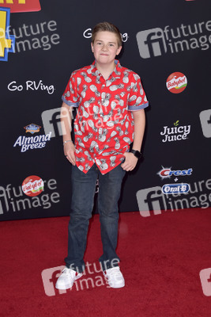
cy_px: 158
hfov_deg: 21.9
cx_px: 106
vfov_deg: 32.4
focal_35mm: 62
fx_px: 545
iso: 500
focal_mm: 62
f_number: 7.1
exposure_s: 1/250
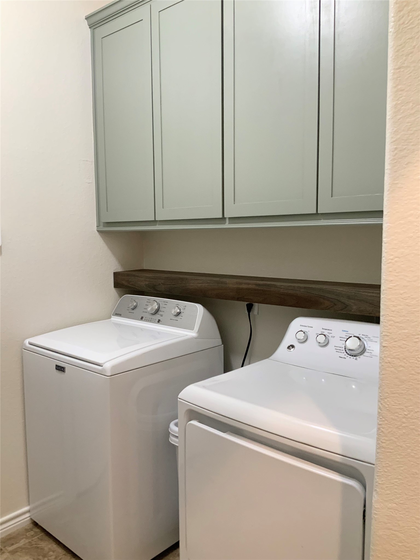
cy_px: 280
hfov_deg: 48.2
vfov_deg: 61.7
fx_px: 469
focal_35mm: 29
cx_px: 210
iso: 125
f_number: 1.8
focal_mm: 3
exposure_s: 1/60
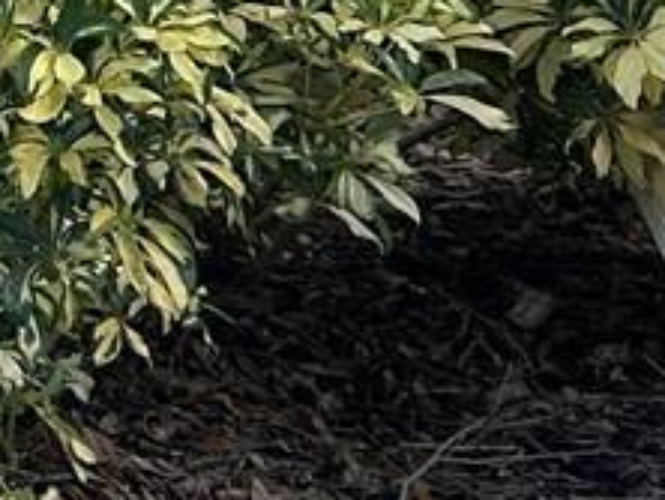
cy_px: -913
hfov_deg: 8.4
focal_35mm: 187
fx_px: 3596
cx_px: -1486
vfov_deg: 7.2
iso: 50
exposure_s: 1/859
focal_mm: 5.7
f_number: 1.5
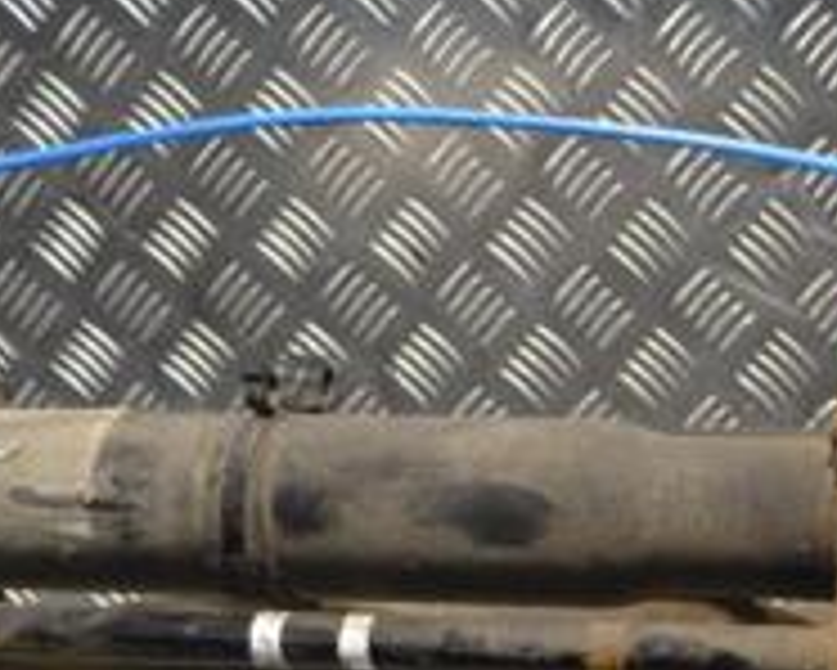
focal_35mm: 100
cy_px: 683
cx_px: 958
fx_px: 2478
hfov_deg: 18.3
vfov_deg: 15.1
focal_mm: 22
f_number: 5
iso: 400
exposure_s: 1/100
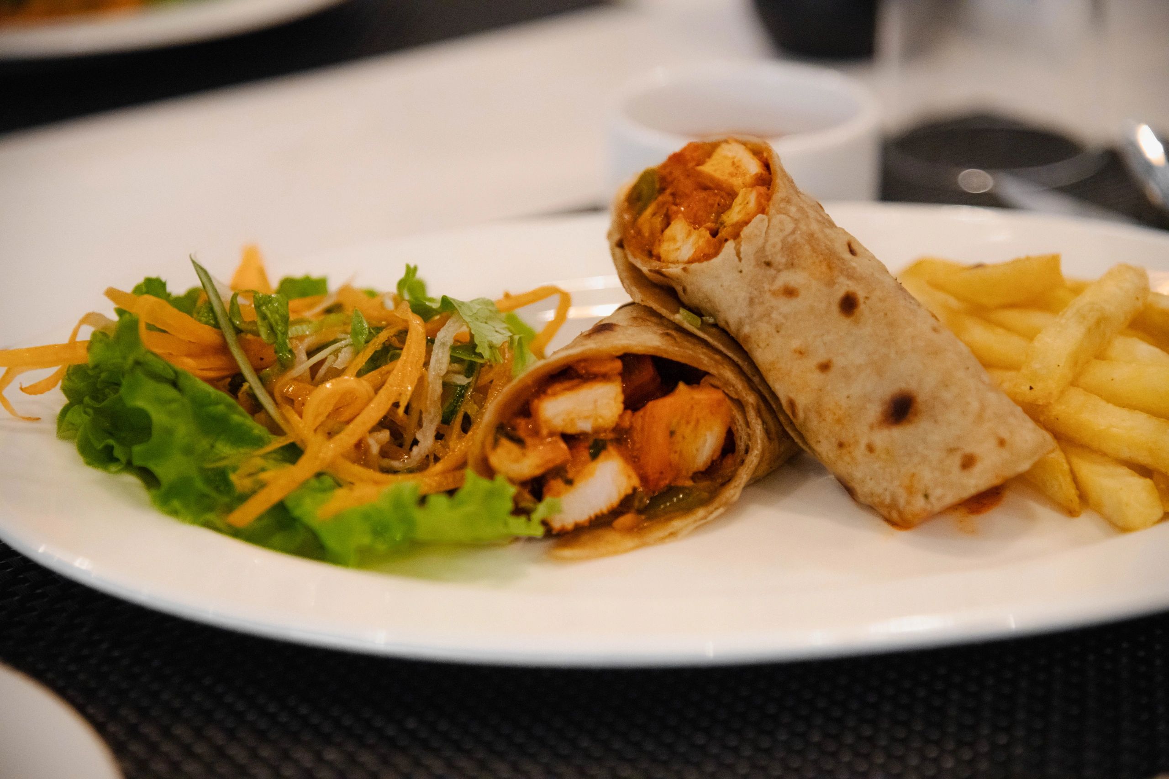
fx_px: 3247
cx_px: 584
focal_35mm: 100
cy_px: 390
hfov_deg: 20.4
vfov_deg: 13.7
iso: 1250
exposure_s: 1/160
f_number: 4
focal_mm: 100
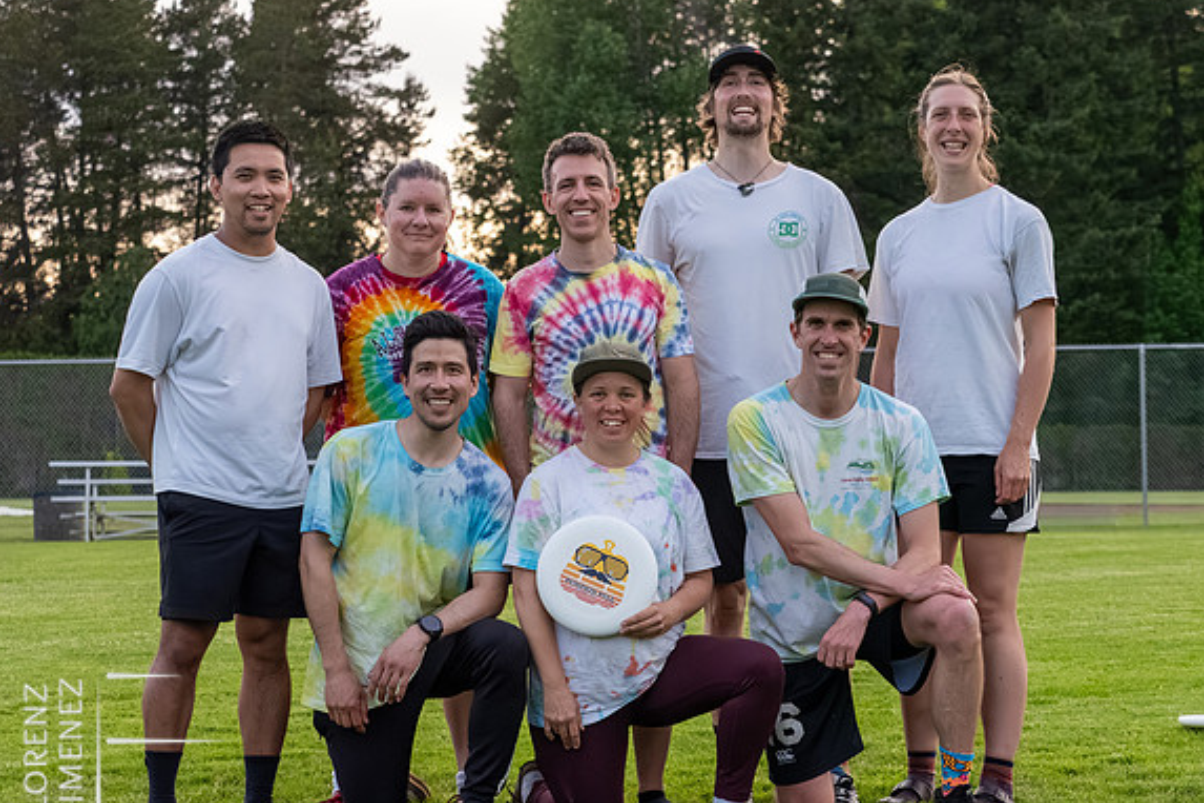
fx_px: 3545
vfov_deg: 12.9
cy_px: 422
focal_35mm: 106
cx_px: 599
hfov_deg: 19.3
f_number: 4.5
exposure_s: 1/800
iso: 3200
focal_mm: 48
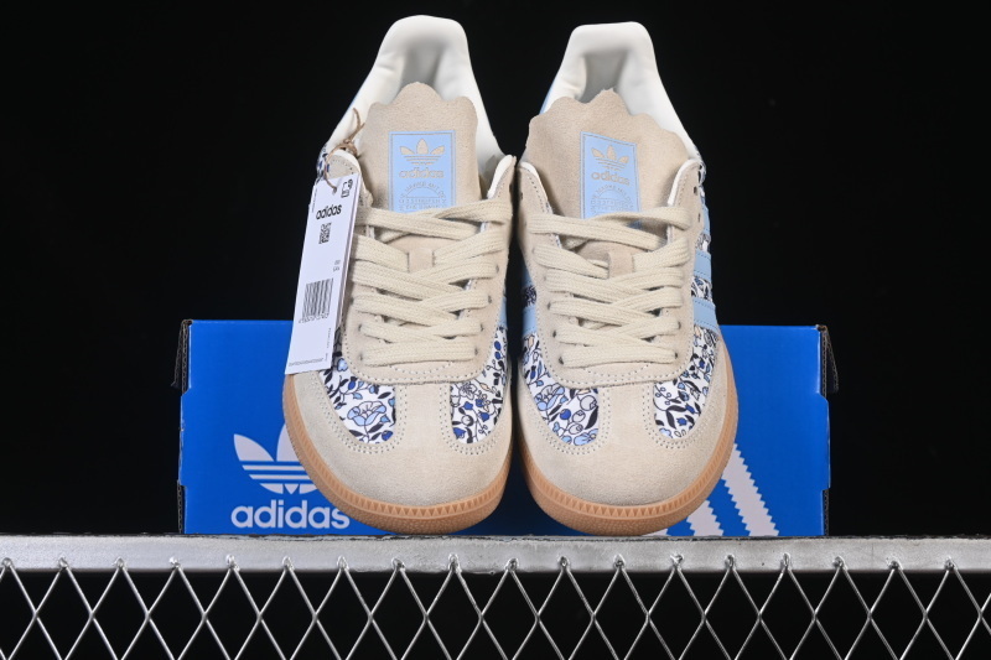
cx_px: 496
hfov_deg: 27.0
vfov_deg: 18.2
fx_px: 2064
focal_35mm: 75
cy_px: 330
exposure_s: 1/80
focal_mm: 50
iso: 160
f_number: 8
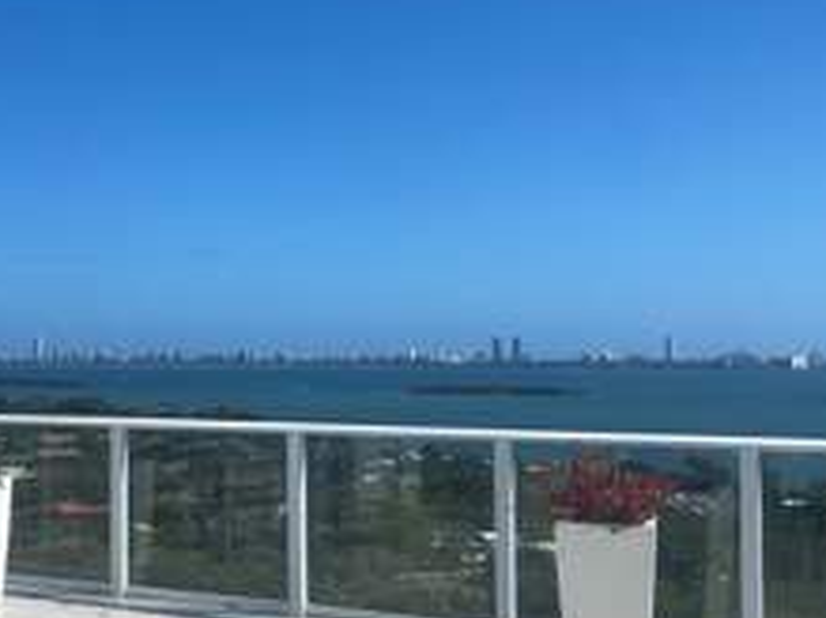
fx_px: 1359
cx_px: 98
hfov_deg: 32.3
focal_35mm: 57
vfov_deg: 25.6
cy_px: 324
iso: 32
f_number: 1.8
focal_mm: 4.25
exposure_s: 1/6410
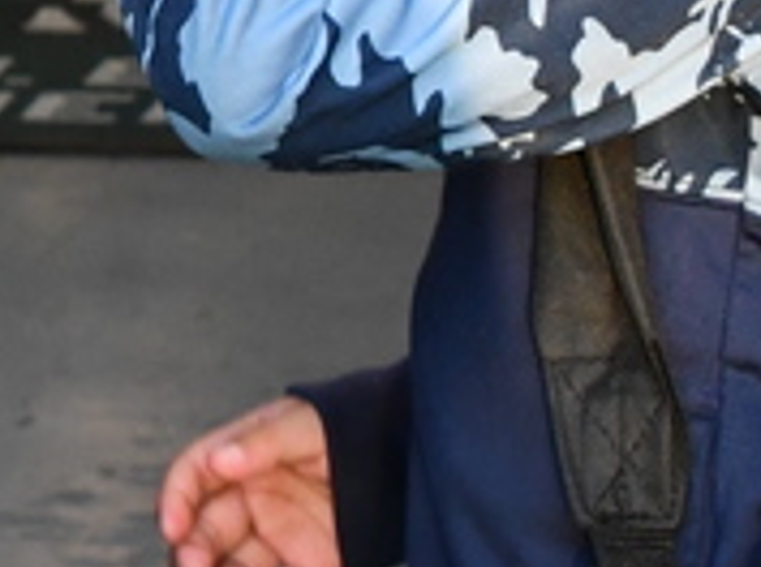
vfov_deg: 5.0
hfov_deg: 6.7
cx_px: -413
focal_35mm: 290
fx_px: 6362
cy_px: -689
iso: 1600
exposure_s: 1/320
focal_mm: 35
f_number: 9
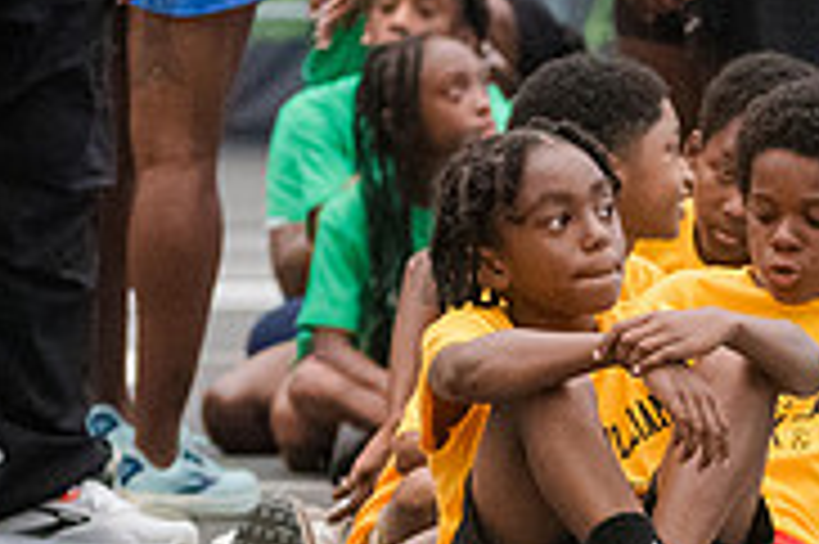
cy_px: 331
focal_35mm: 635
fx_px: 14433
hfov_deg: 3.2
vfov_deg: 2.2
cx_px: 1021
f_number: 4
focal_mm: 145
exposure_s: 1/1250
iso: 6400
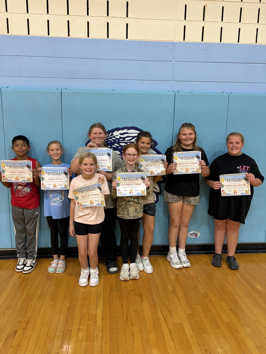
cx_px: 133
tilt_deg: -10.8
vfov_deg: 67.3
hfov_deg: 53.1
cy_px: 177
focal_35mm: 26
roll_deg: -0.8
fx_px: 266
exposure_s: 1/60
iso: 250
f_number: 1.6
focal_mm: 5.96
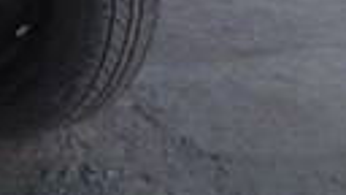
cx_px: -411
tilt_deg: -10.7
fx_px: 1697
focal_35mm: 185
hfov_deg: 10.4
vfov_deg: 6.3
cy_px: -264
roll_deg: -2.7
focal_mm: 4.12
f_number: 2.4
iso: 50
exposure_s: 1/459
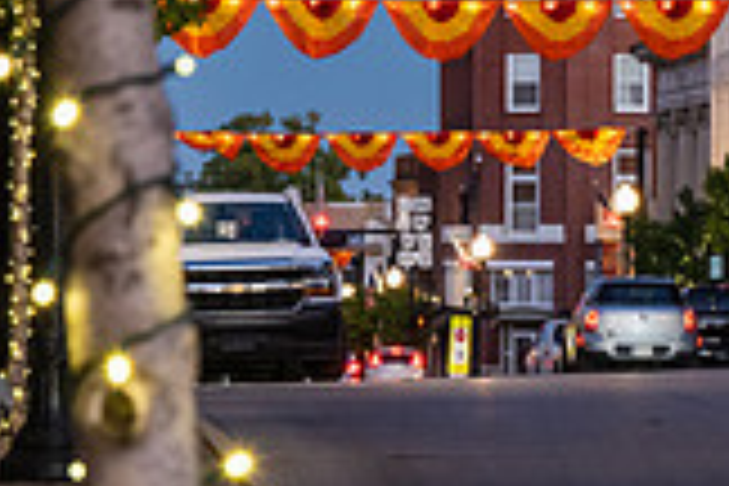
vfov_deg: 4.8
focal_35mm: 283
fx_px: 5730
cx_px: 1116
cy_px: -173
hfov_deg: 7.2
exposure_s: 1/40
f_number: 8
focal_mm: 79
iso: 2000
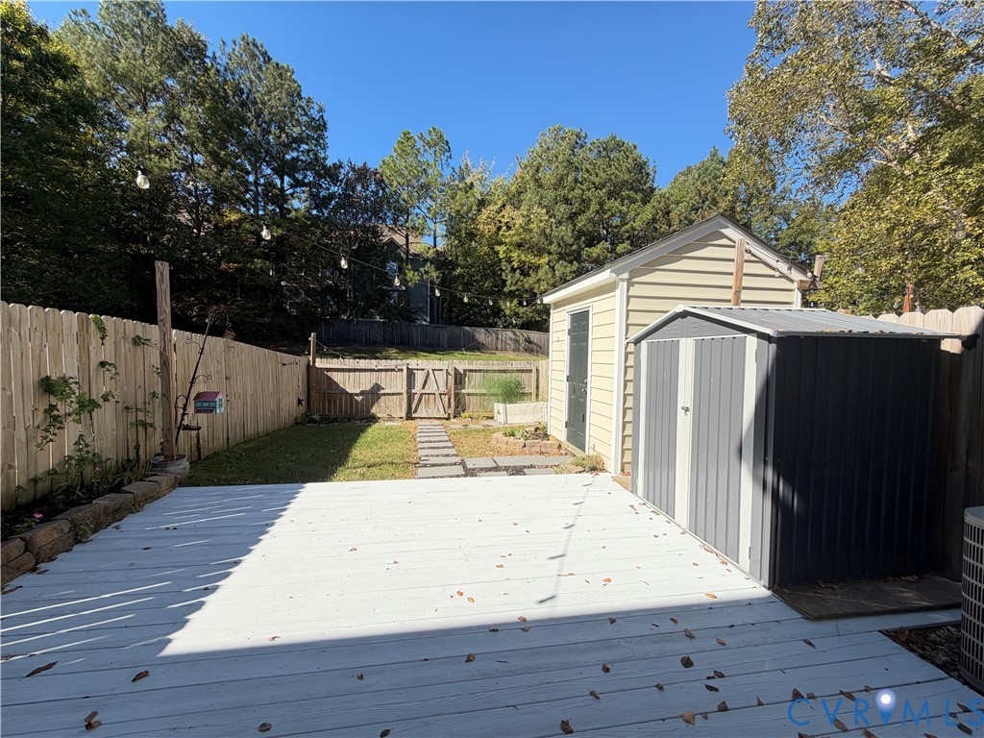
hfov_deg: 102.1
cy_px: 369
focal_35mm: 14
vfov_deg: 85.7
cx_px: 492
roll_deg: -0.9
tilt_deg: -2.2
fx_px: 398
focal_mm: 2.22
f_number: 2.2
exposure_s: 1/770
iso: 25
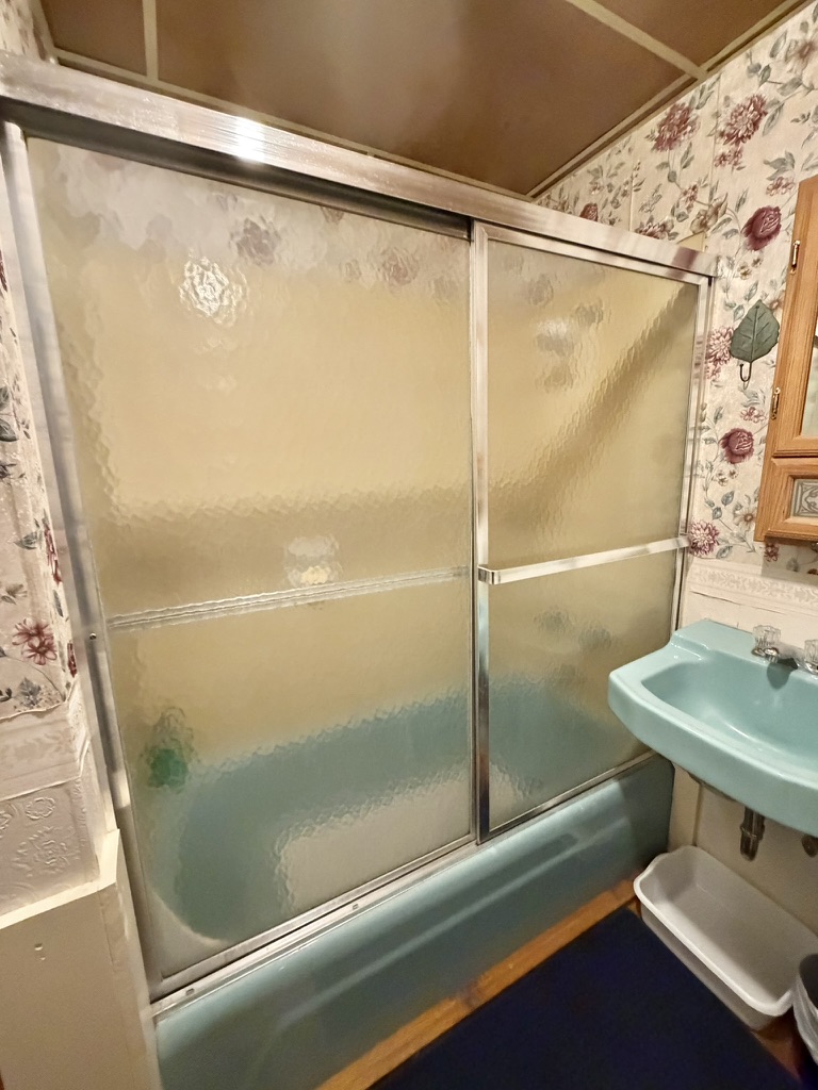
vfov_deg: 102.1
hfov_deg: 85.7
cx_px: 409
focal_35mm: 14
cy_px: 545
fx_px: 441
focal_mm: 2.22
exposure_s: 1/60
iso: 1000
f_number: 2.2
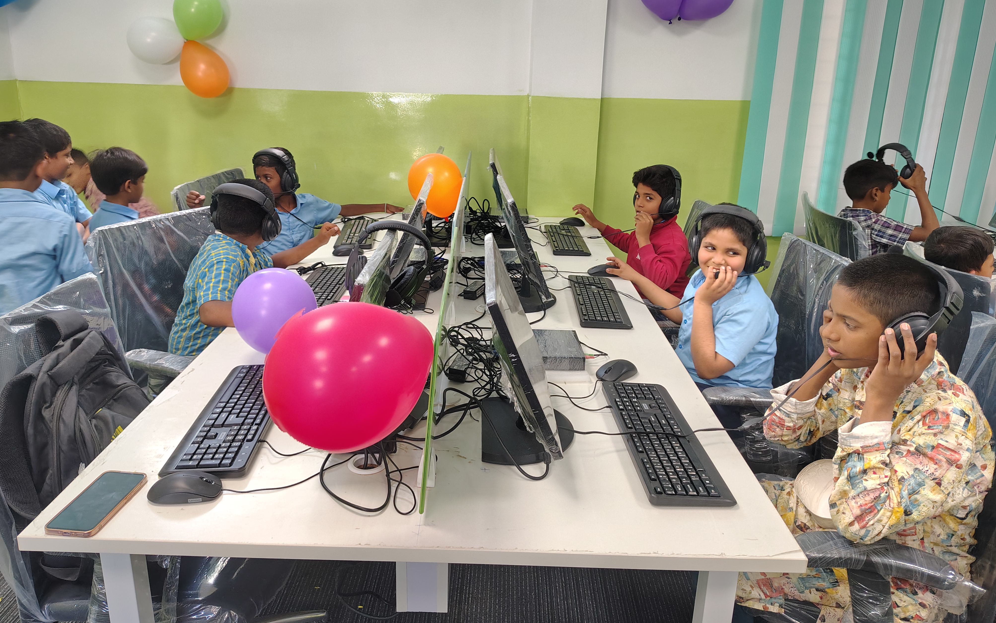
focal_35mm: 26
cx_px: 489
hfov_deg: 70.4
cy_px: 254
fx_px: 706
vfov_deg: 47.4
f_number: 1.8
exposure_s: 1/50
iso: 1067
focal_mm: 5.56
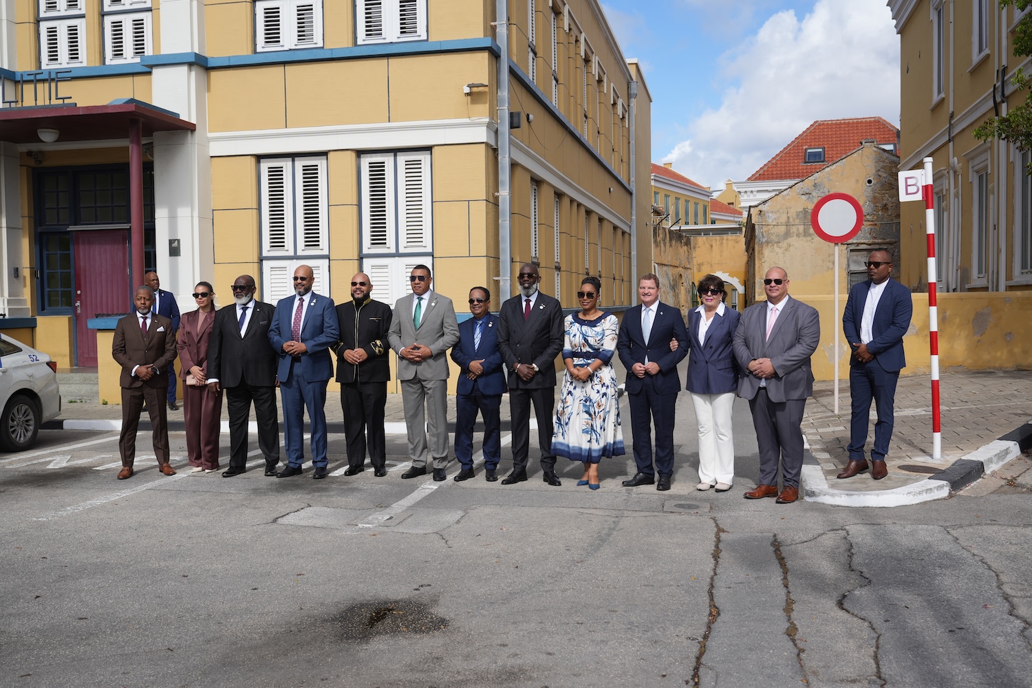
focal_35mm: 33
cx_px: 516
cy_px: 344
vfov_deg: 40.0
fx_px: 946
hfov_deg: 57.2
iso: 100
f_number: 5.6
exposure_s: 1/400
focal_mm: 33
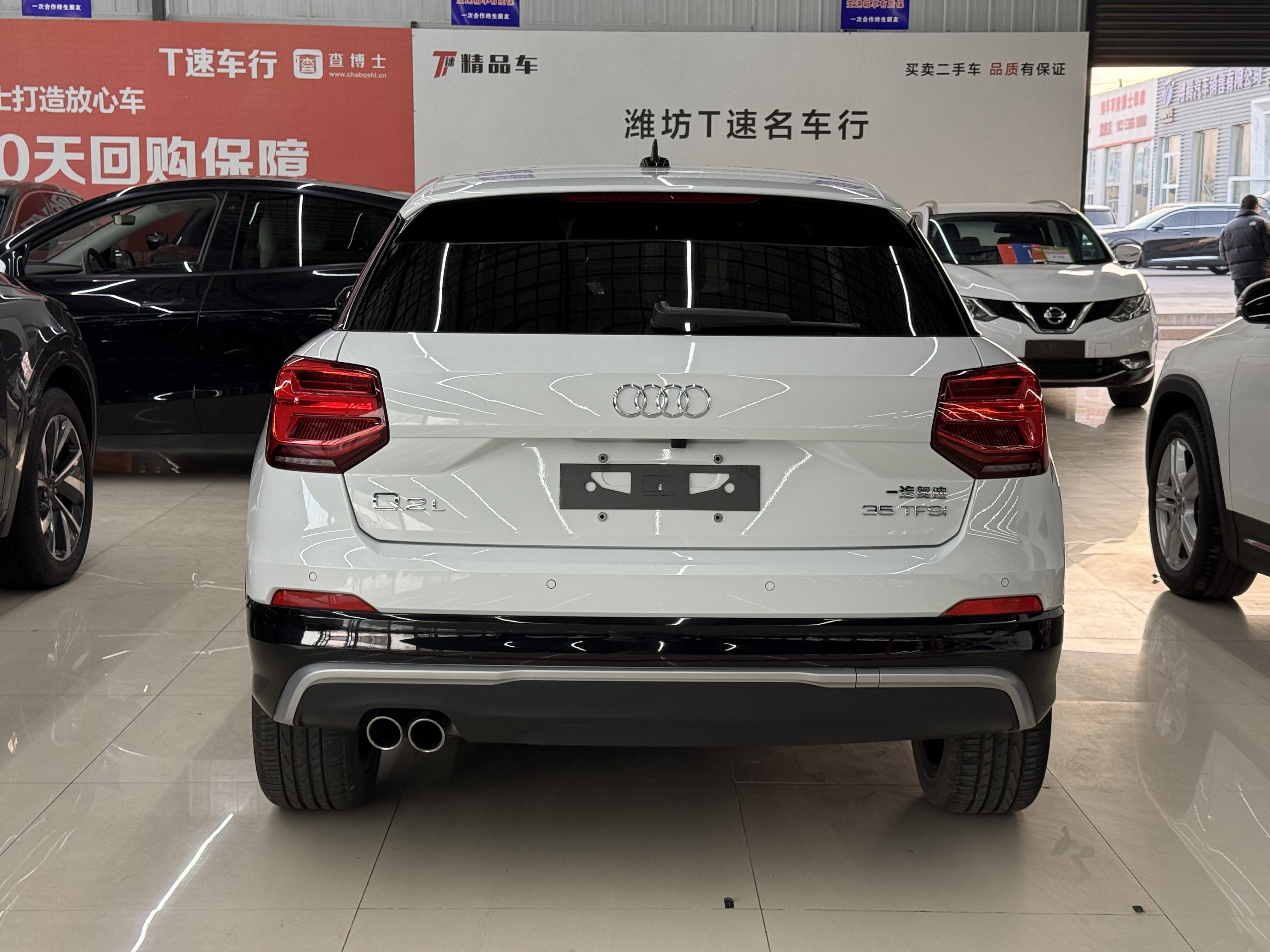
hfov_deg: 39.7
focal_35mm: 48
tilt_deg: -7.3
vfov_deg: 30.3
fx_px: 1761
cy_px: 476
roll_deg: +0.0
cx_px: 635
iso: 80
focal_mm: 6.76
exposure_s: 1/50
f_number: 1.78
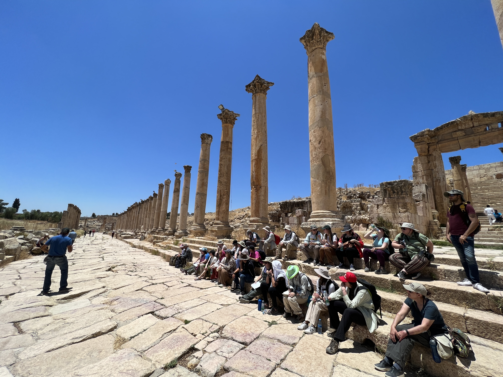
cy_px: 188
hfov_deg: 106.2
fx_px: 189
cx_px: 252
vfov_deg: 89.9
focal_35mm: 13
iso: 32
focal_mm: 1.57
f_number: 1.8
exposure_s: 1/2096
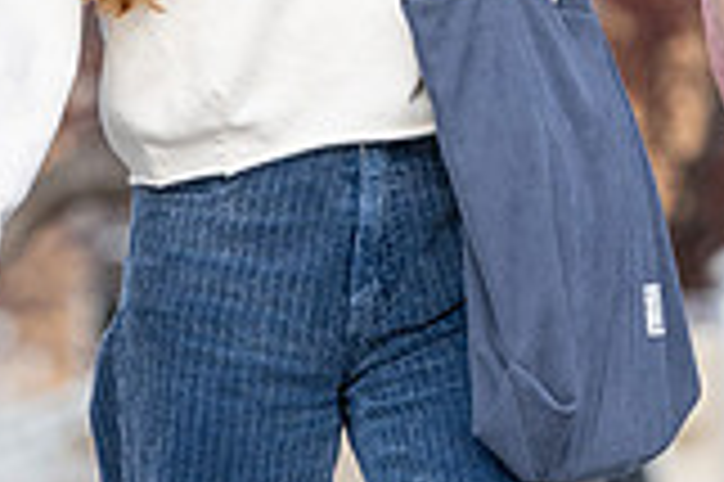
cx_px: 1230
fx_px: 21115
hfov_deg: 2.0
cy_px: -462
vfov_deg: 1.3
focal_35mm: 1051
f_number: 5
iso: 500
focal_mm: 200
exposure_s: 1/1600
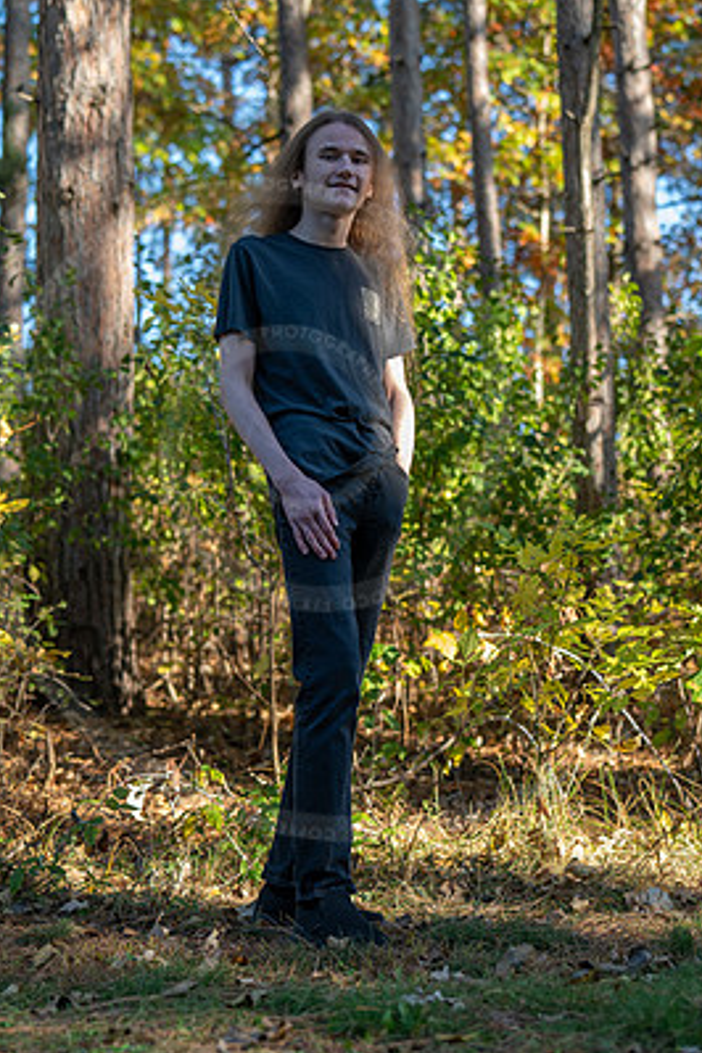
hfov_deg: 19.2
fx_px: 2077
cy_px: 499
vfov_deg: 28.4
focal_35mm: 71
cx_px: 330
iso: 200
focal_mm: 42
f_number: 2.1
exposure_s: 1/400
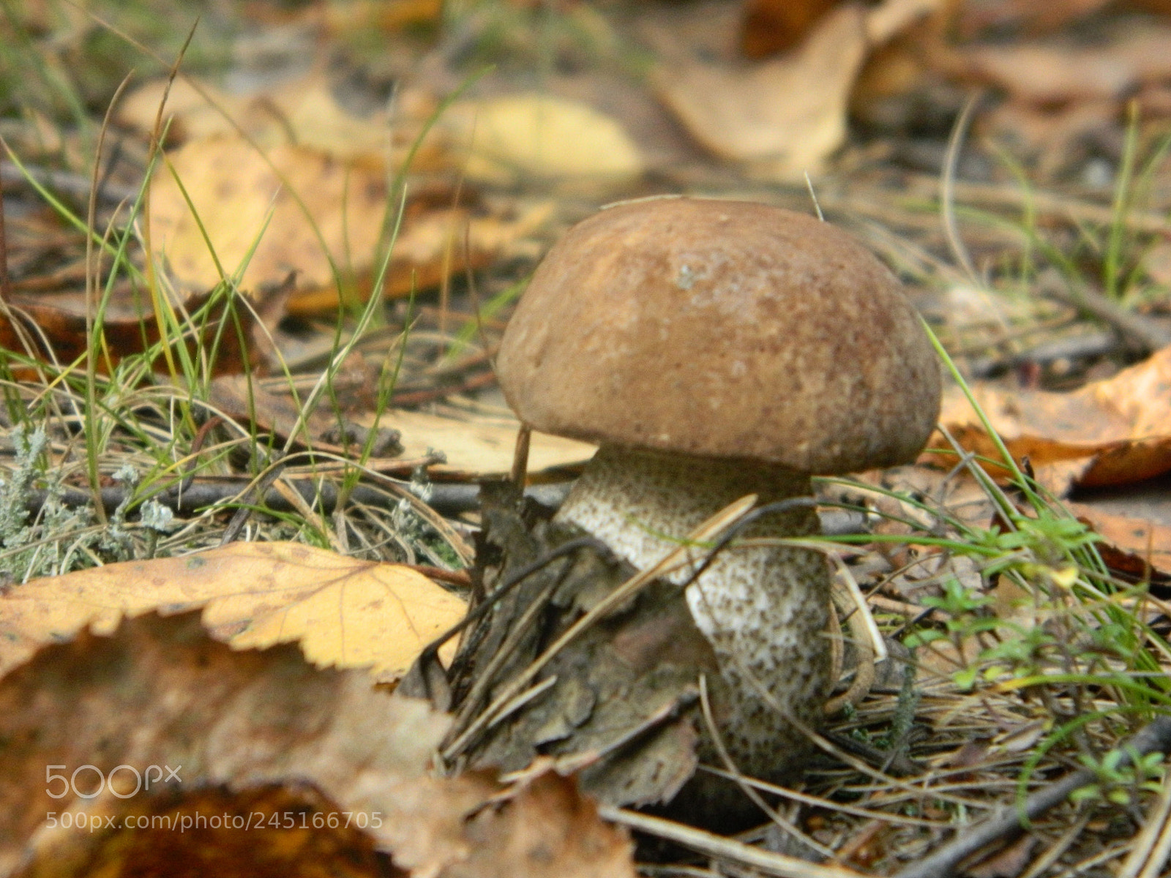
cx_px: 586
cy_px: 439
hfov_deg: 7.1
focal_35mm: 278
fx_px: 9404
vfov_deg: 5.3
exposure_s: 1/125
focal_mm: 50
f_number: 5.6
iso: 400
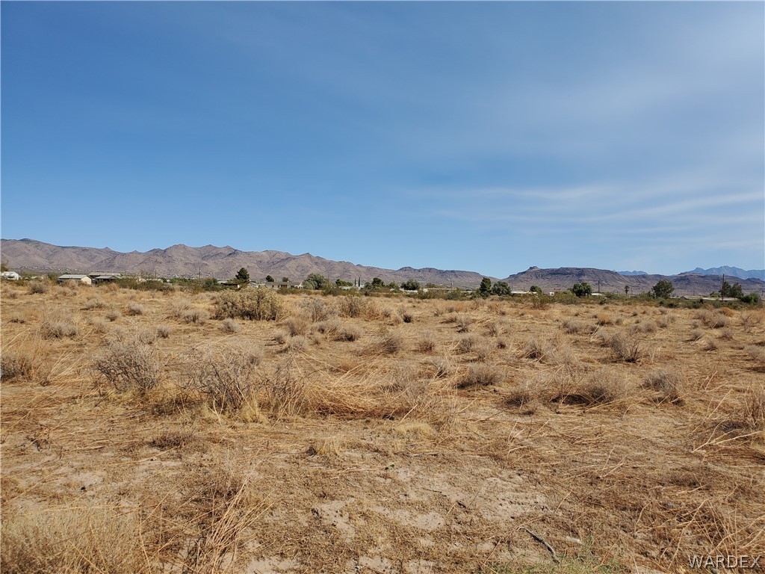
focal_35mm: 26
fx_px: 575
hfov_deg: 67.3
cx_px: 382
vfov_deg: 53.1
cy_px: 287
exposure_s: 1/2283
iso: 50
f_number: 2.4
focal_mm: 4.3
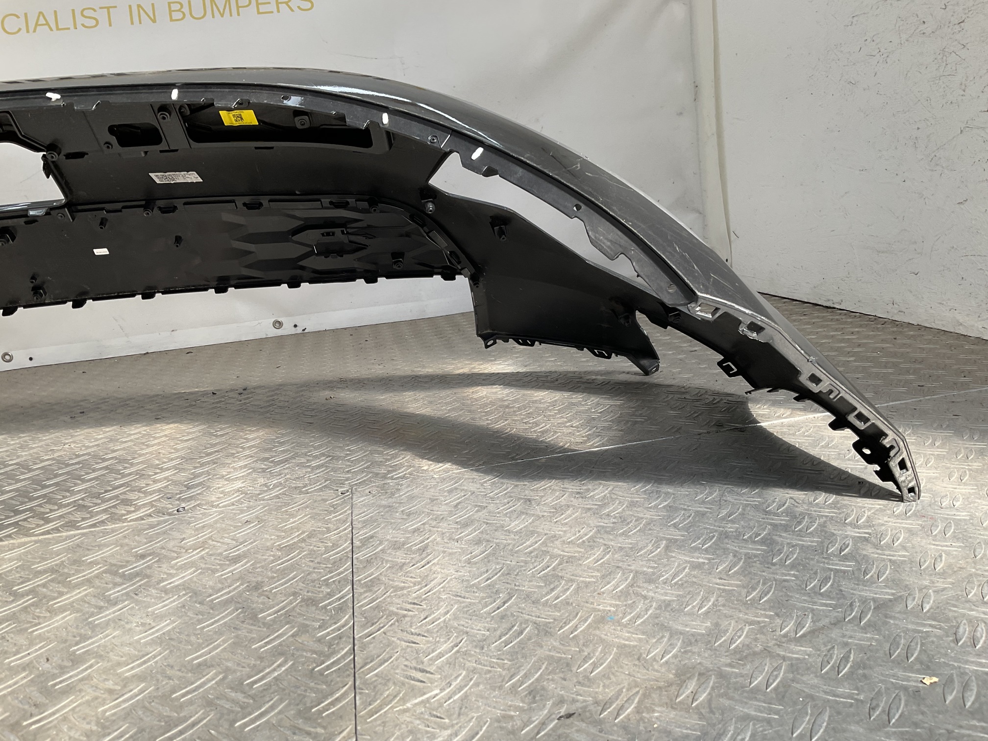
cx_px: 494
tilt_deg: -11.5
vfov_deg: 48.2
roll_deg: +6.3
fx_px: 828
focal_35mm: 29
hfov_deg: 61.7
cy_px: 370
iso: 16
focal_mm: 3
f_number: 1.8
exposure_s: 1/409
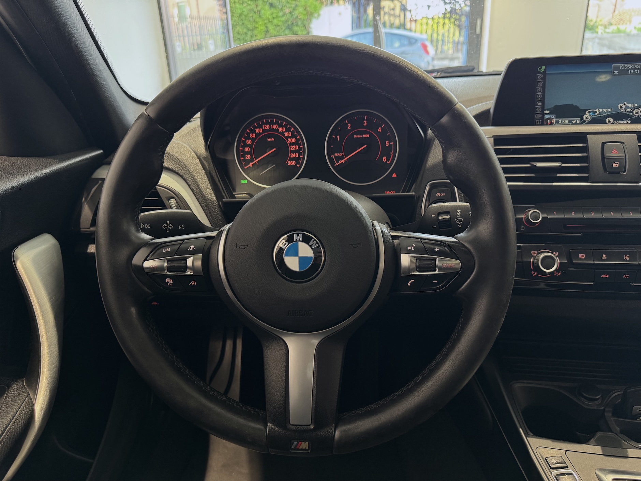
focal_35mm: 24
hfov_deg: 71.6
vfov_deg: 56.8
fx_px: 444
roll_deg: +3.2
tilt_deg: -23.5
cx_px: 320
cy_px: 240
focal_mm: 6.76
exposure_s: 1/60
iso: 320
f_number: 1.78
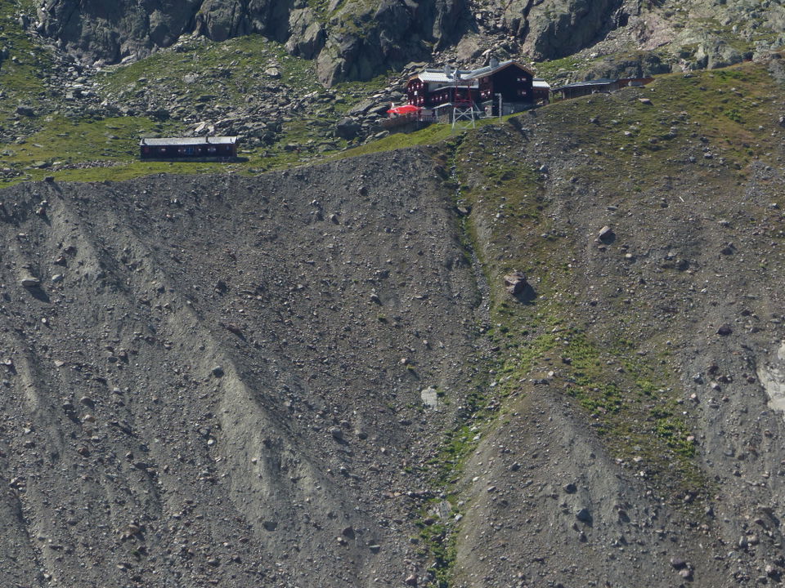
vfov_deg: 6.2
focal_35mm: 240
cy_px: 294
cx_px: 392
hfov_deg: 8.2
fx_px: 5443
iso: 100
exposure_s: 1/1000
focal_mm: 43.3
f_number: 4
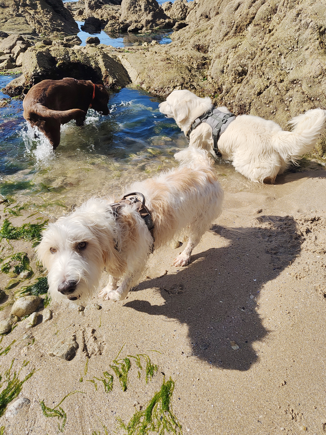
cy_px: 218
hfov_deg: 56.8
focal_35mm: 24
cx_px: 163
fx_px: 301
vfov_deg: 71.6
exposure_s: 1/1042
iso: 50
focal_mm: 5.56
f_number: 1.88
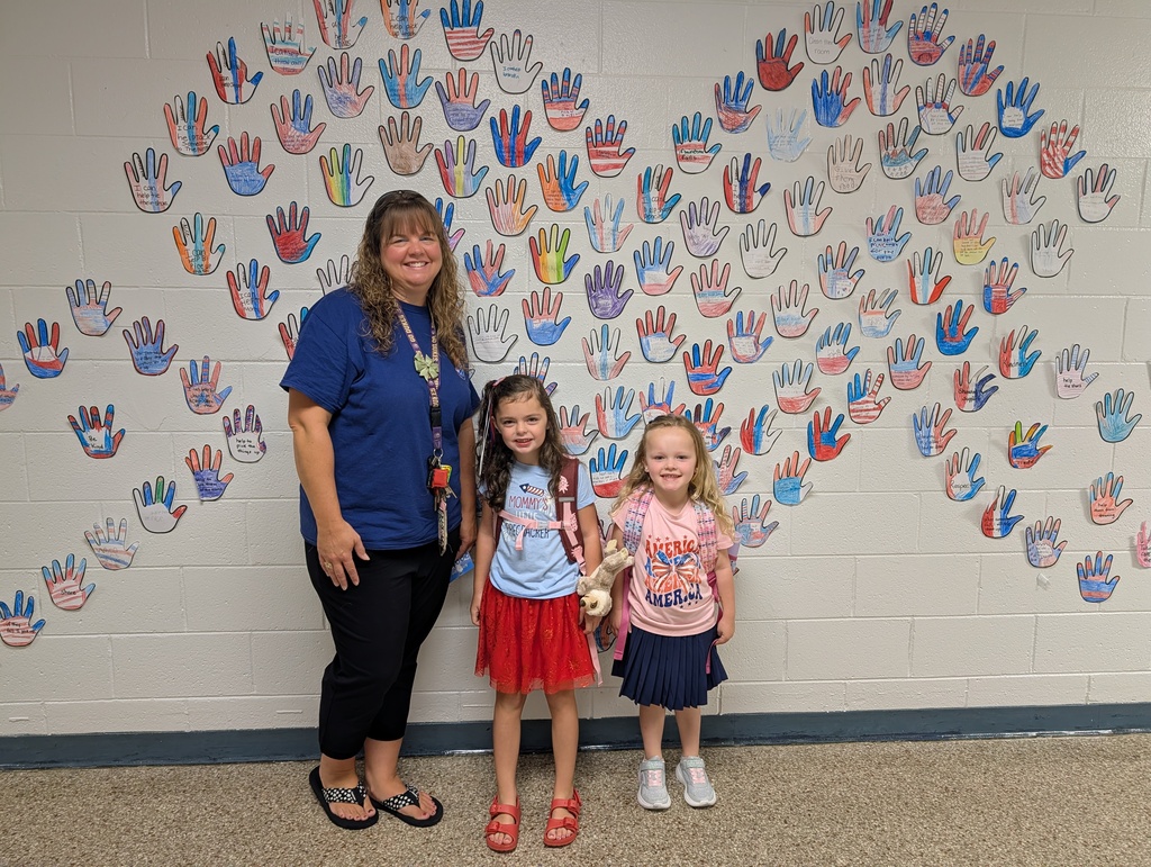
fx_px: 799
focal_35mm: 24
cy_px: 434
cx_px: 576
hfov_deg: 71.5
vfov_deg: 56.9
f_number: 1.68
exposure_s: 1/40
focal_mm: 6.9
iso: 149
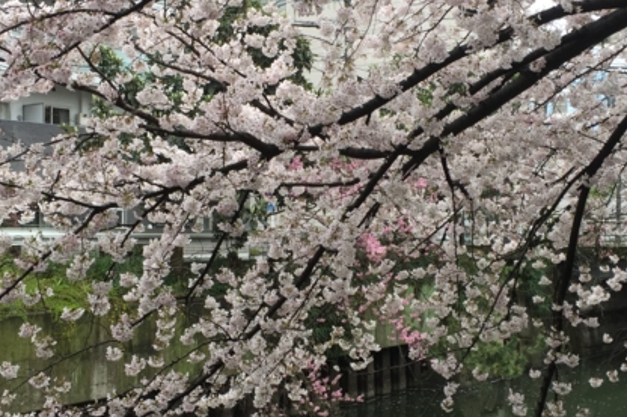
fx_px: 1010
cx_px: 326
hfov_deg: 34.5
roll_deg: -0.9
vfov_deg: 23.4
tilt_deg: +1.5
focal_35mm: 58
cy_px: 199
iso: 32
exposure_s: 1/120
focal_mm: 4.15
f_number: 2.2
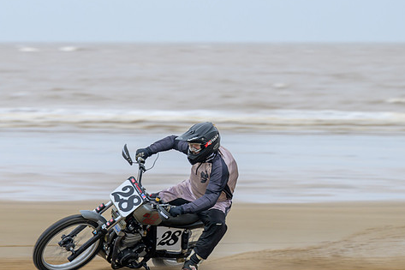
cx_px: 103
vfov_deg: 4.8
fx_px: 3194
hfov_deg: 7.2
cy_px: 178
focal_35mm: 284
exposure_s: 1/250
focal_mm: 120
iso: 125
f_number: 4
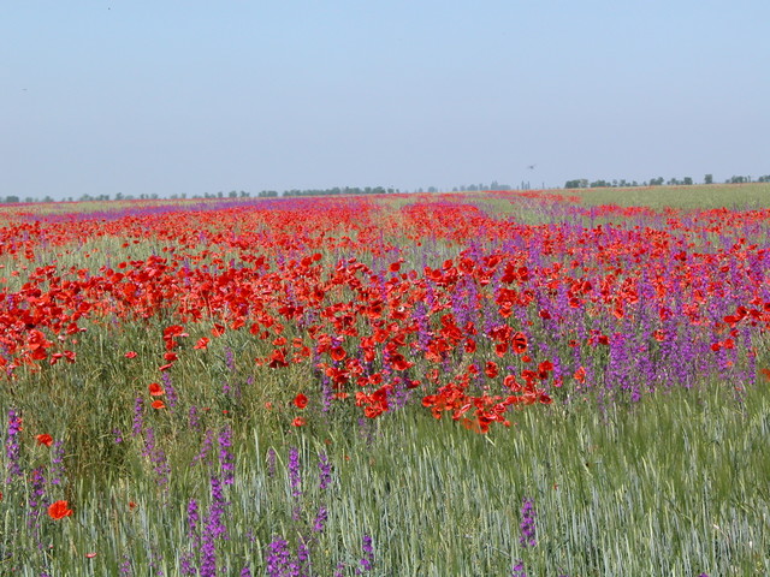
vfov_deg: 12.8
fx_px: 2580
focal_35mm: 116
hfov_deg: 17.0
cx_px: 385
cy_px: 288
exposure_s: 1/428
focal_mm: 29.5
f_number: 5.9
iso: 100
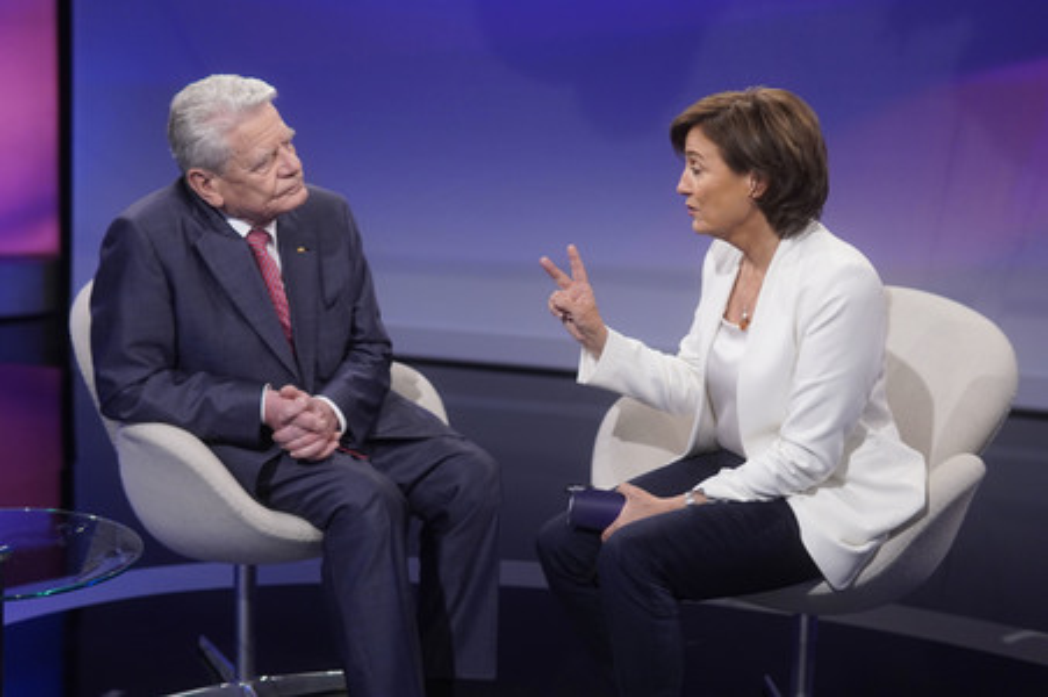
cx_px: 524
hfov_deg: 43.6
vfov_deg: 29.8
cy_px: 348
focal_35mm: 45
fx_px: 1309
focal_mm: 30
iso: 640
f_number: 1.6
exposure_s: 1/400
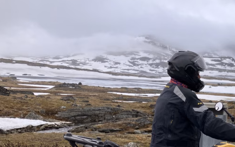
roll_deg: -2.0
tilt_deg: -7.8
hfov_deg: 31.2
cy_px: 128
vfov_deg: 20.9
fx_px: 391
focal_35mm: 61
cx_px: 232
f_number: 1.8
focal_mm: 3.99
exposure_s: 1/1799
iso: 32
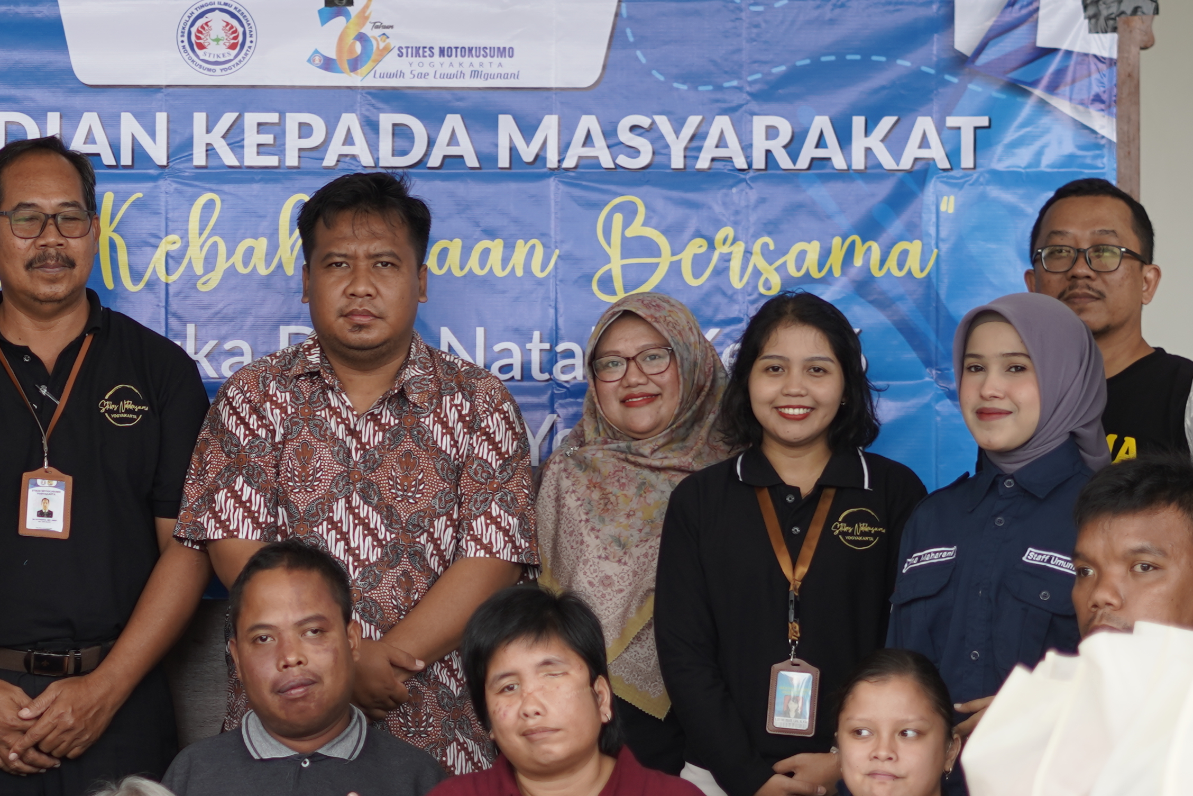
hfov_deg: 15.3
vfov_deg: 10.3
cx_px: 234
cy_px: 421
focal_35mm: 133
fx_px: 4407
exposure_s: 1/400
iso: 100
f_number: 1.8
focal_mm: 50
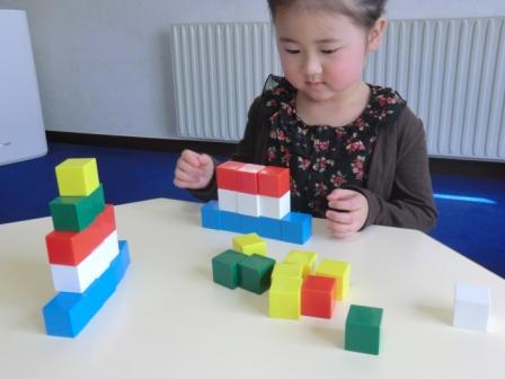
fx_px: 496
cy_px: 190
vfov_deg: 41.8
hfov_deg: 54.0
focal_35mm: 34
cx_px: 252
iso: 200
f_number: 3.6
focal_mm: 6.1
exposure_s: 1/60
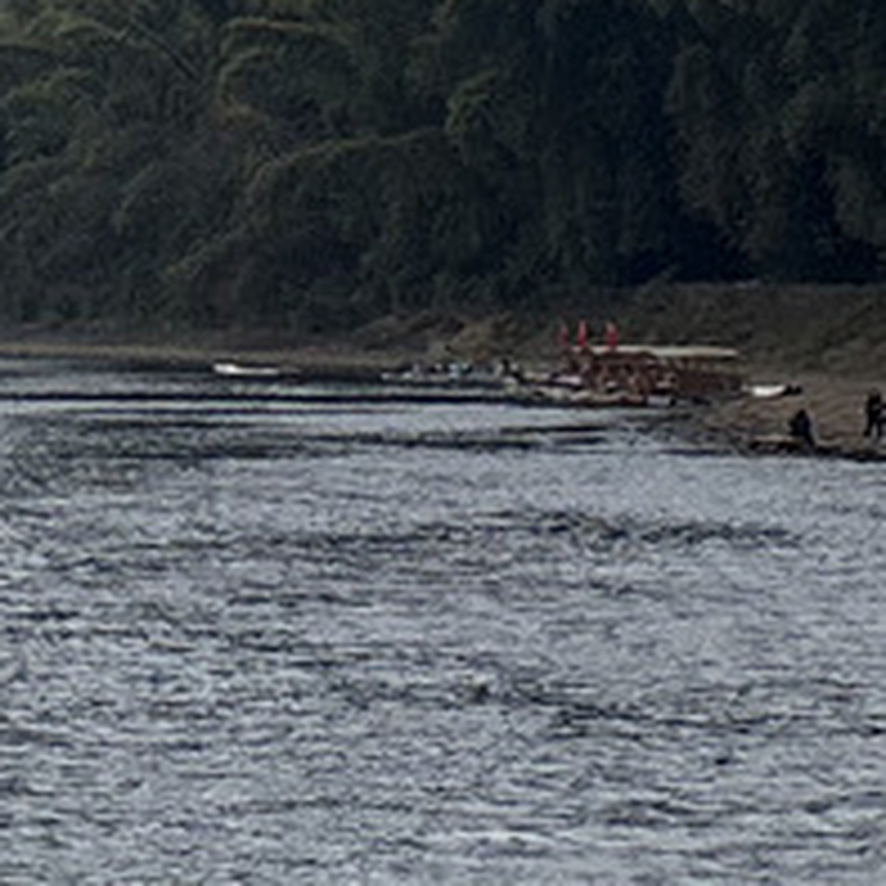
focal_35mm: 187
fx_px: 5415
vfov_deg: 9.3
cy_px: 58
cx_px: -1664
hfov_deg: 8.1
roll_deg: -0.2
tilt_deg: +2.1
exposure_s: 1/1901
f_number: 1.6
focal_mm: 5.96
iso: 50
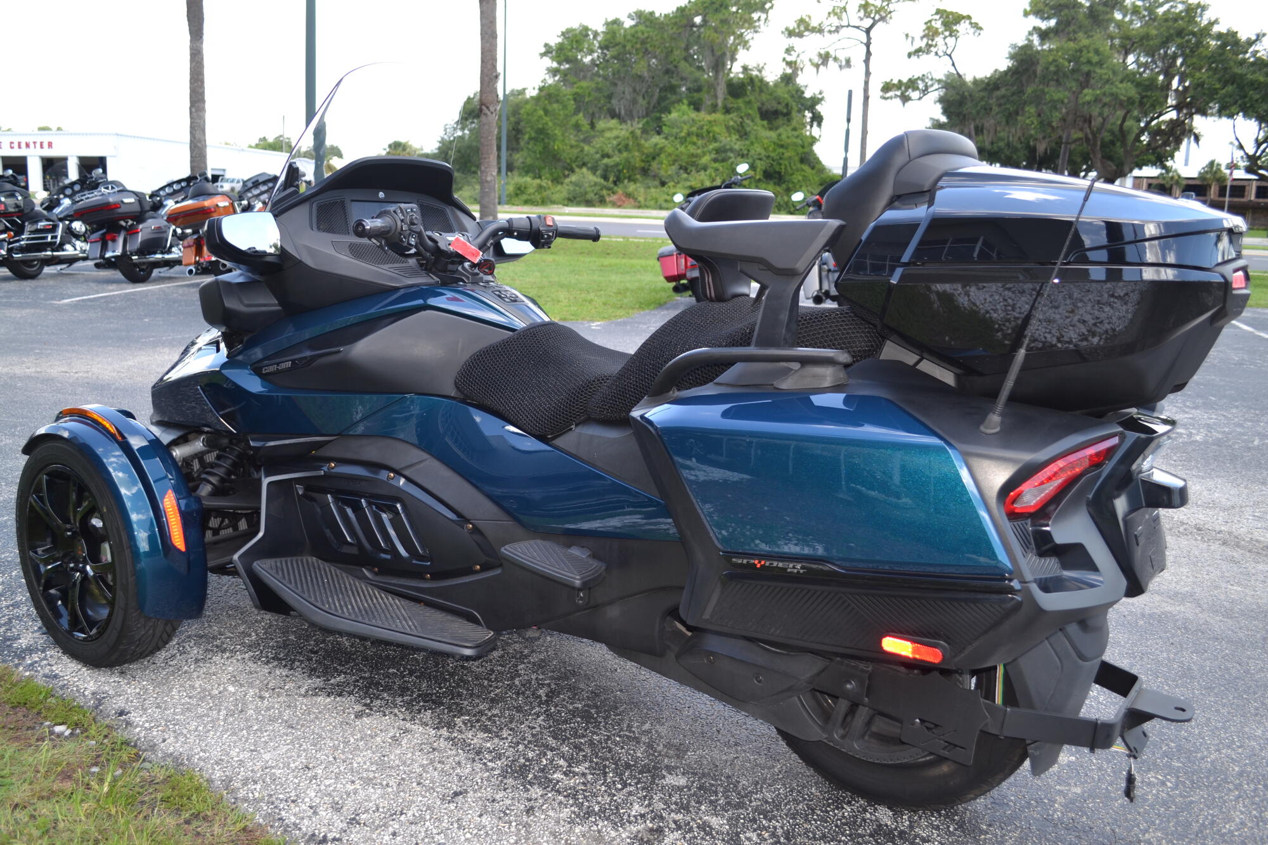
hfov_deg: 61.9
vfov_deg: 43.6
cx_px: 634
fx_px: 1057
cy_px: 422
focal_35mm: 30
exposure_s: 1/160
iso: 100
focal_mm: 20
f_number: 4
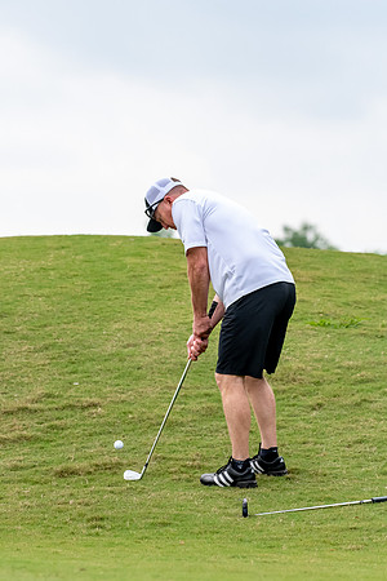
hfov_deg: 4.6
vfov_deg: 6.9
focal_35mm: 300
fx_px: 4837
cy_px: 290
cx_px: 194
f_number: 5.6
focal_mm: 200
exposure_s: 1/2000
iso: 1400
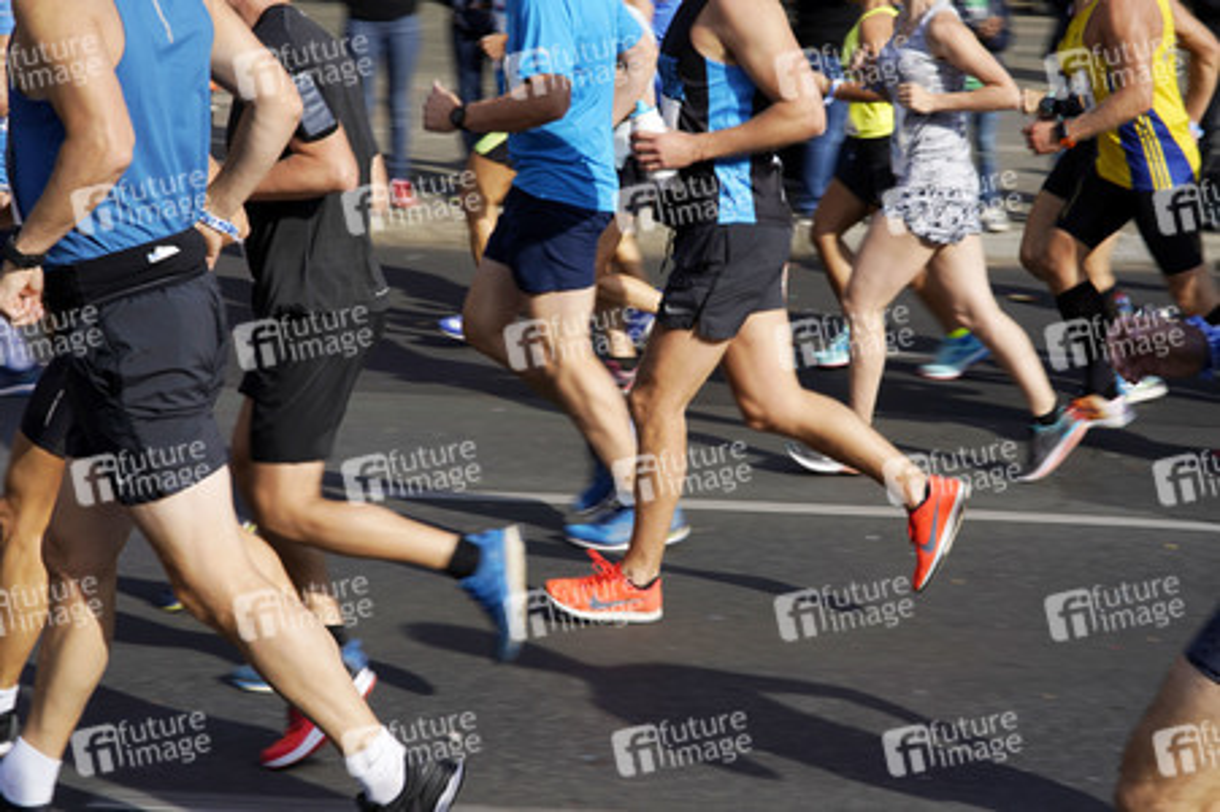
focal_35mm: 85
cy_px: 406
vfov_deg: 16.0
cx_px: 610
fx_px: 2878
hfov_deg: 23.9
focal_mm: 85
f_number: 16
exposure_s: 1/100
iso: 100
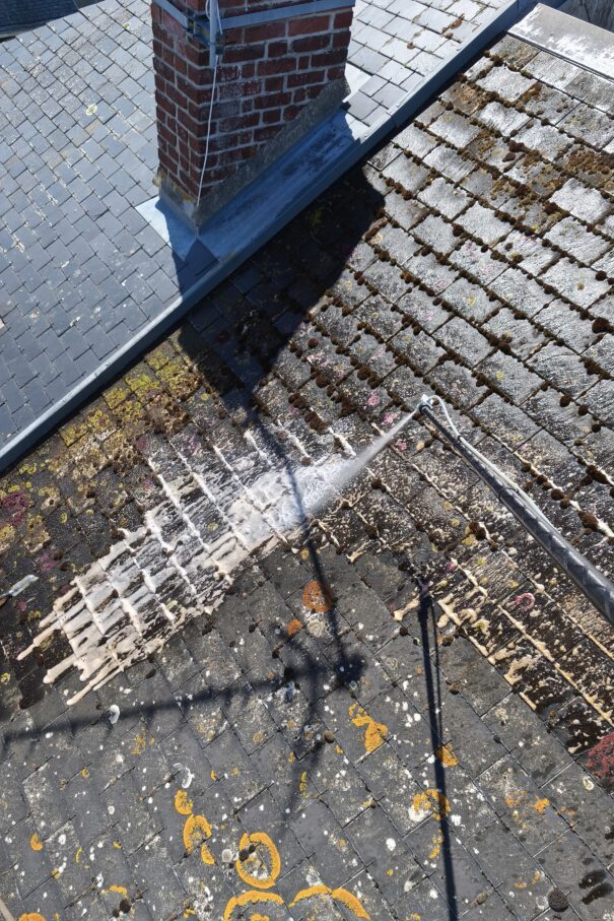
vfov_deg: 67.4
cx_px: 235
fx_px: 690
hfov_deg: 47.6
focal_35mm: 27
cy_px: 471
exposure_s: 1/784
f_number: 1.7
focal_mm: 5.35
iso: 80
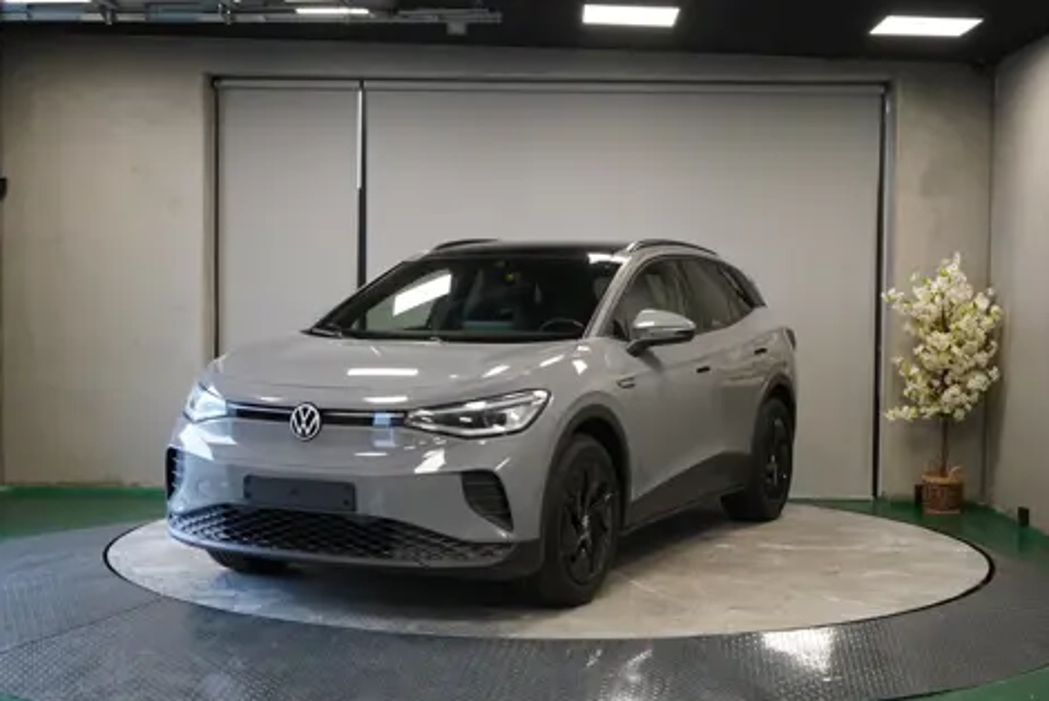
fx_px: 1458
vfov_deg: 27.0
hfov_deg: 39.6
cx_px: 529
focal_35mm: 50
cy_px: 355
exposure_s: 1/160
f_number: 4.5
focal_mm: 49
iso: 2500
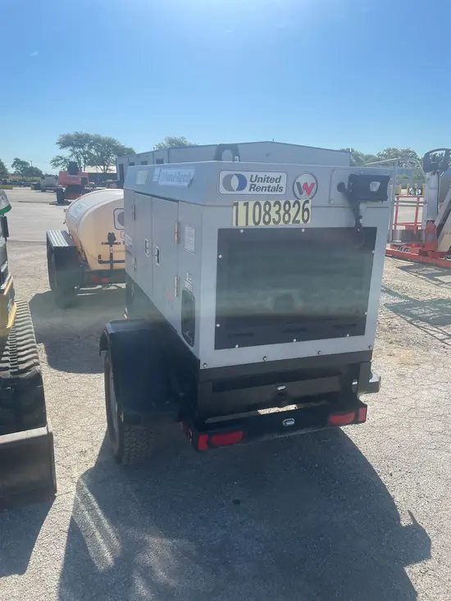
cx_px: 226
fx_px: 452
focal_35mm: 26
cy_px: 300
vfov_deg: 67.3
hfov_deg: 53.1
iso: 32
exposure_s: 1/3509
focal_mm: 4.2
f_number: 1.6
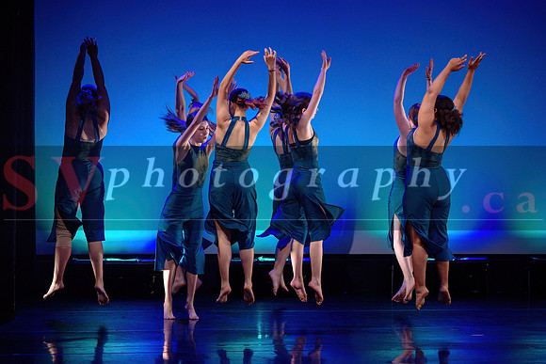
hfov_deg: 16.2
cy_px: 182
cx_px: 273
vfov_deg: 10.8
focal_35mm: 127
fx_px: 1921
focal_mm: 122
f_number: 2.8
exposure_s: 1/400
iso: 1600
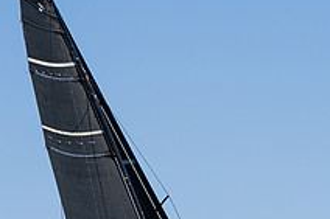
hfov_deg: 9.0
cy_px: 333
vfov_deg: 5.9
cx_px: 188
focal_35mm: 229
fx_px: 2097
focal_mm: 70
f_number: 8
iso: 500
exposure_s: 1/1600
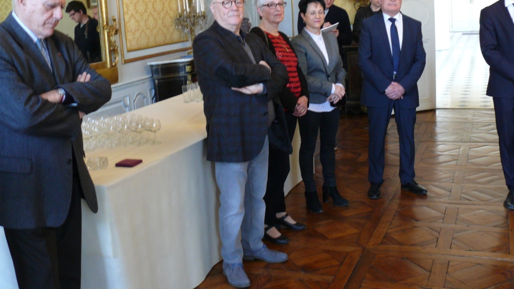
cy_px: 97
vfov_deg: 27.6
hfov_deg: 47.4
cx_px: 258
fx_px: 586
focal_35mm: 43
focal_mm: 7.4
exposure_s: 1/15
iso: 200
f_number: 2.8
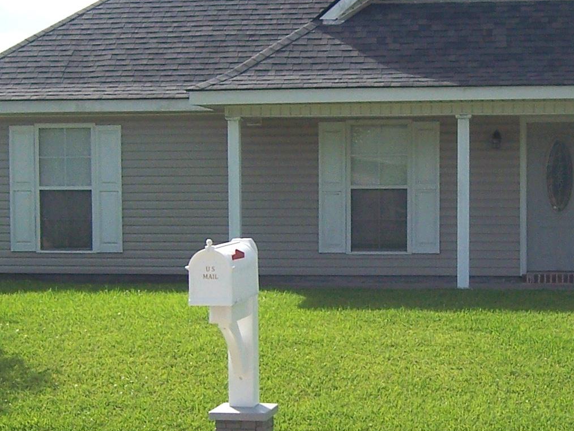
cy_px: 264
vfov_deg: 19.6
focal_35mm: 75
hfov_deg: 25.8
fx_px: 1243
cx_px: 389
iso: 80
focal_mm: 5.5
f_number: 4
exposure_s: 1/750
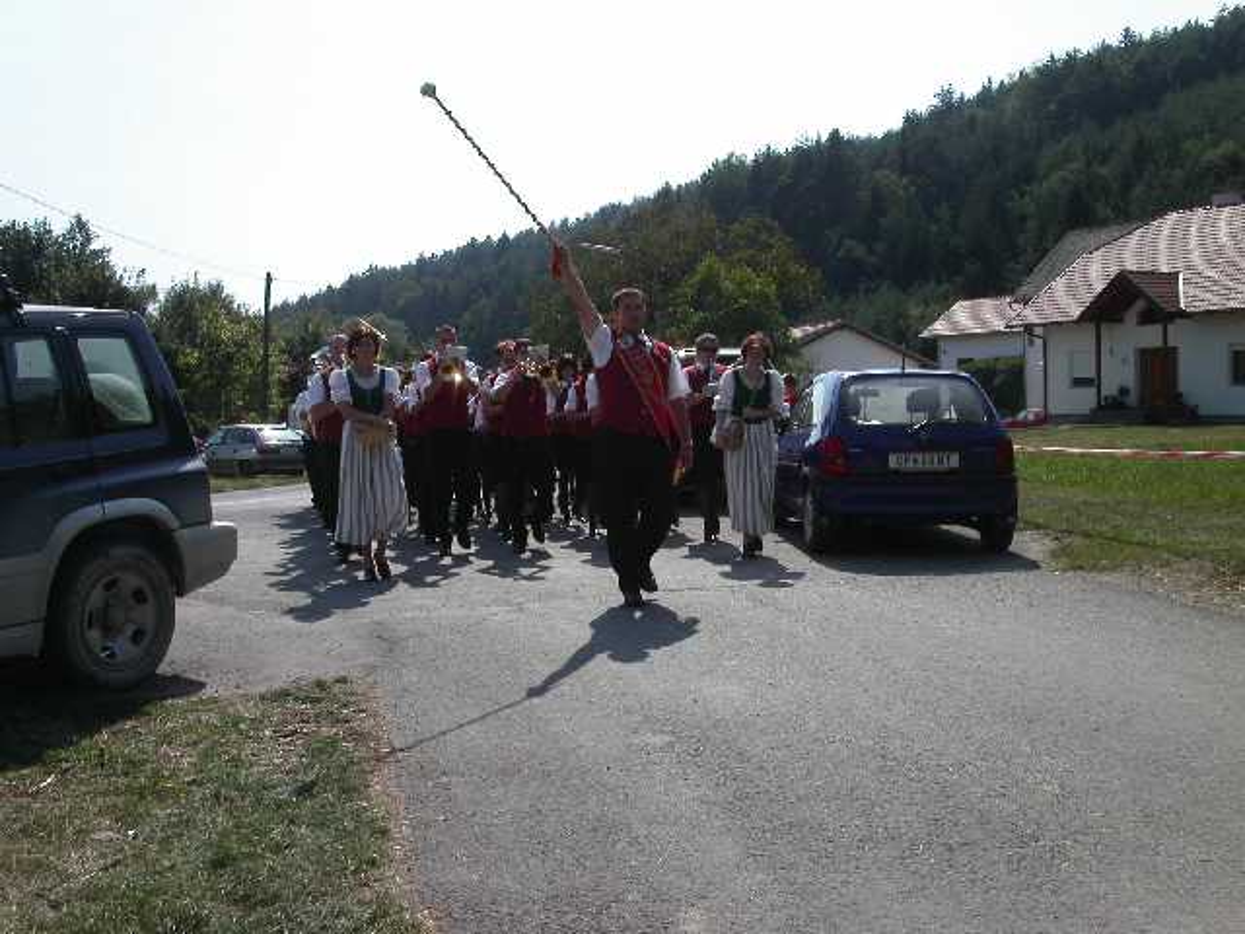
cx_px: 622
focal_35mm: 38
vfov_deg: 37.7
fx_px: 1367
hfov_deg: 49.0
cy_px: 467
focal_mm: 7.8
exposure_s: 1/500
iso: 100
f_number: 8
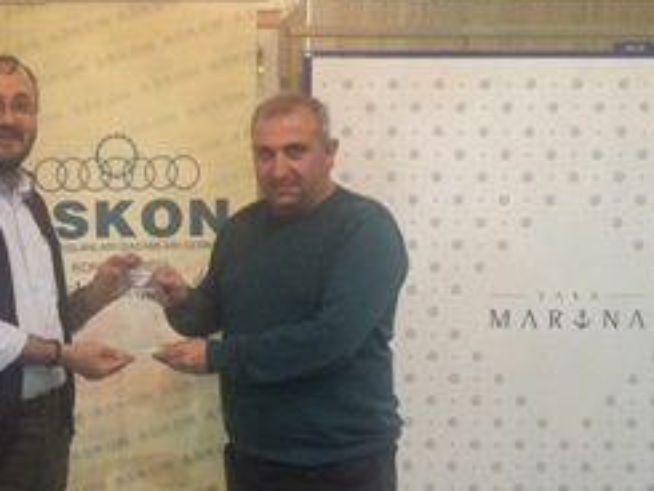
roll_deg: -0.2
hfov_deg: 34.8
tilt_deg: -5.7
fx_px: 1002
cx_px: 109
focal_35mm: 53
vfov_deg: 27.5
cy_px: 267
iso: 400
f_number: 2.2
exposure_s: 1/17
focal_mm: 4.15
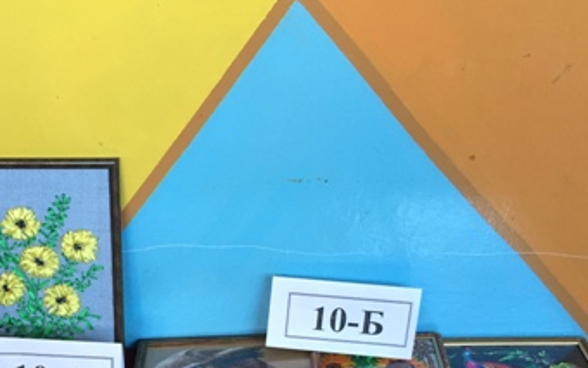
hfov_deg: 35.6
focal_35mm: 56
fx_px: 898
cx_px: 166
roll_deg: +1.4
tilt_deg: -35.1
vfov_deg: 22.3
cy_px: 372
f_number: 2.2
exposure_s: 1/33
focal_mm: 4.15
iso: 125
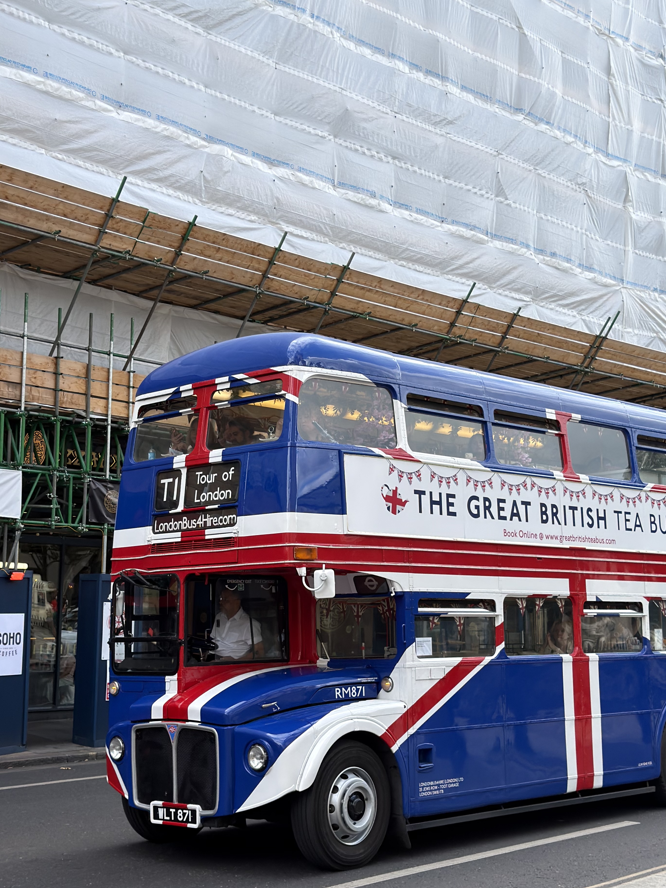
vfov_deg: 36.1
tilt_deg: +3.0
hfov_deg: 27.5
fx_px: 1360
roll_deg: -1.3
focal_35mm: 53
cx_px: 321
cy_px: 489
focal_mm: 6.76
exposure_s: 1/1170
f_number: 1.78
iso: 80
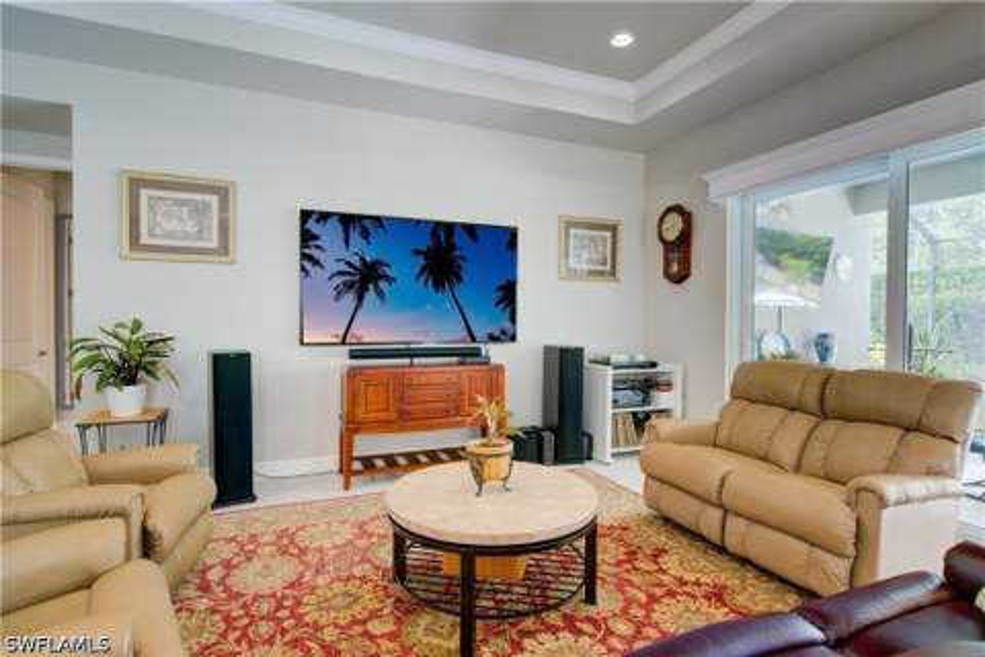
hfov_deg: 93.3
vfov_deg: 70.4
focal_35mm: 17
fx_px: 465
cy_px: 328
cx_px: 492
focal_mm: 17
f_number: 8
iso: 400
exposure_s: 1/2.5
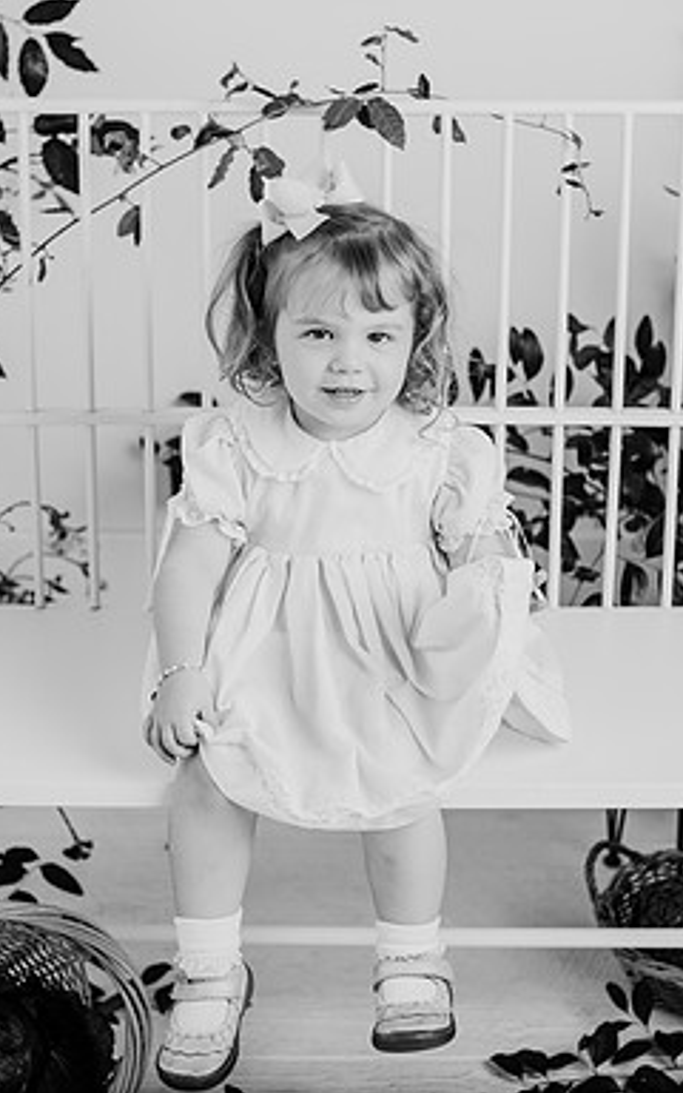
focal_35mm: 77
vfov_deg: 26.8
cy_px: 545
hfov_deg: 16.9
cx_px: 327
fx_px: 2293
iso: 200
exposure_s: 1/250
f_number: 2.8
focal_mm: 50
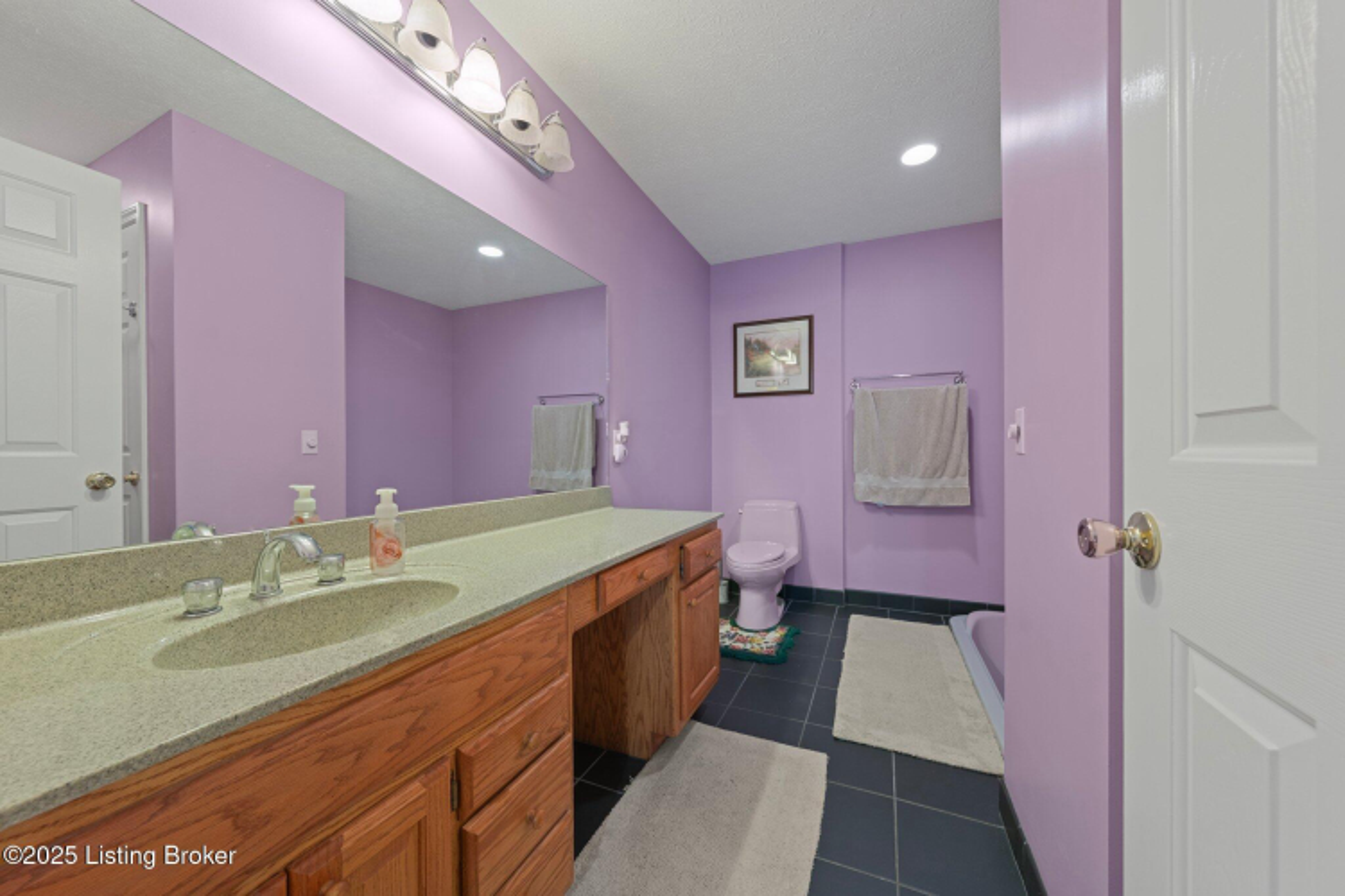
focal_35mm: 13
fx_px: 486
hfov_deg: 108.3
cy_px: 448
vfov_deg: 85.4
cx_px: 672
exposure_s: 1/1.25
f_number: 8
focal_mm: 13
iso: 400
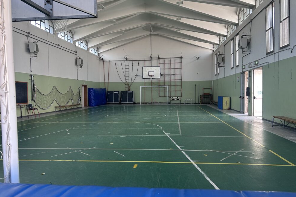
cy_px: 100
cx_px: 151
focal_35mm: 28
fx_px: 230
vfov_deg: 46.4
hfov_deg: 65.5
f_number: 1.5
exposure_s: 1/121
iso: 50
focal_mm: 5.7
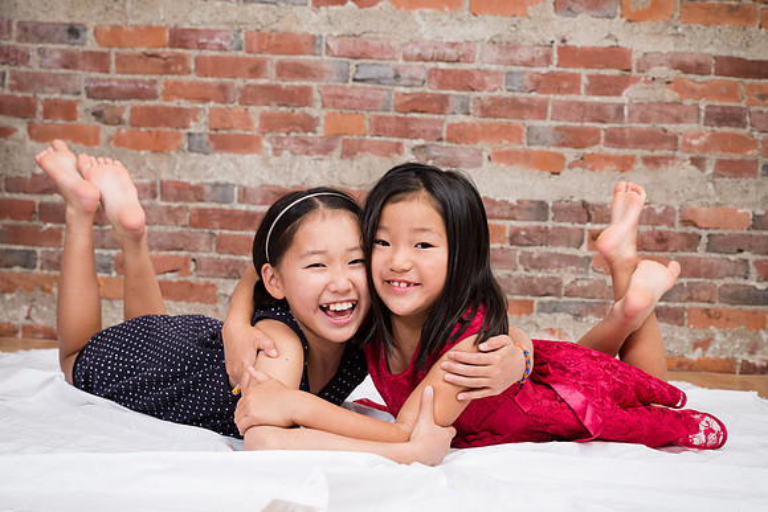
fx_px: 1401
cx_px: 407
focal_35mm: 66
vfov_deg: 20.7
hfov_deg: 30.6
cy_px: 271
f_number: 7.1
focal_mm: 62
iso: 125
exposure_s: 1/200
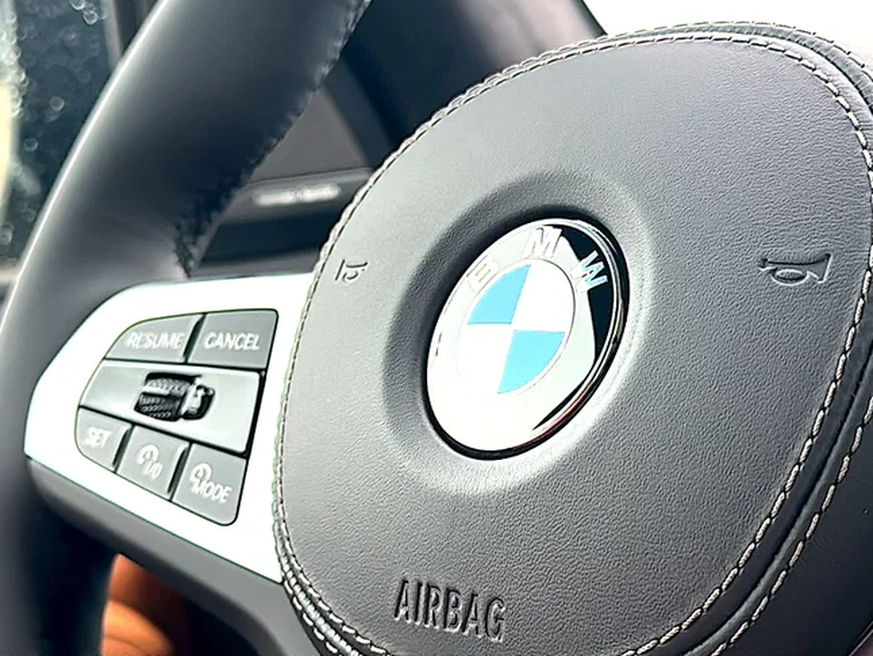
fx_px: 1312
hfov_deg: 36.8
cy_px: 304
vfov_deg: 28.0
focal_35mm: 52
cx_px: 465
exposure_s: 1/253
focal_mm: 6.86
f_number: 1.78
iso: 80
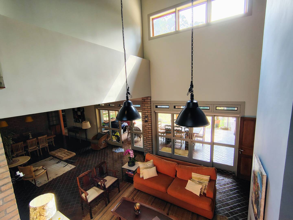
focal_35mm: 16
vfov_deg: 78.1
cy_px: 110
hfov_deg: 94.5
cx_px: 146
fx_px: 135
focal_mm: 2.13
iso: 311
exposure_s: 1/60
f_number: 2.2
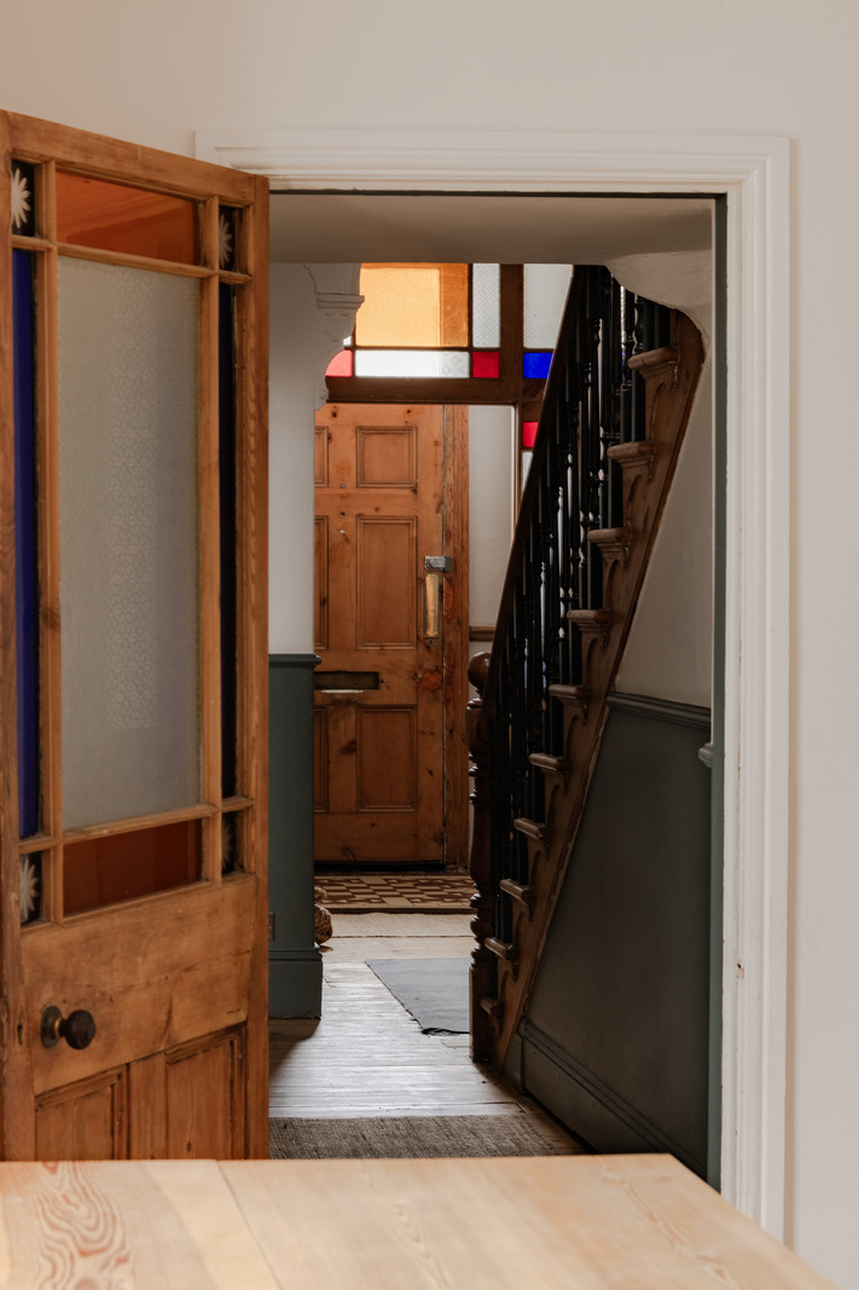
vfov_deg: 32.4
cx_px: 430
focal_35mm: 62
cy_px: 645
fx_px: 2220
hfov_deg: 21.9
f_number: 8
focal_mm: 62
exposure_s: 1/3
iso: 400
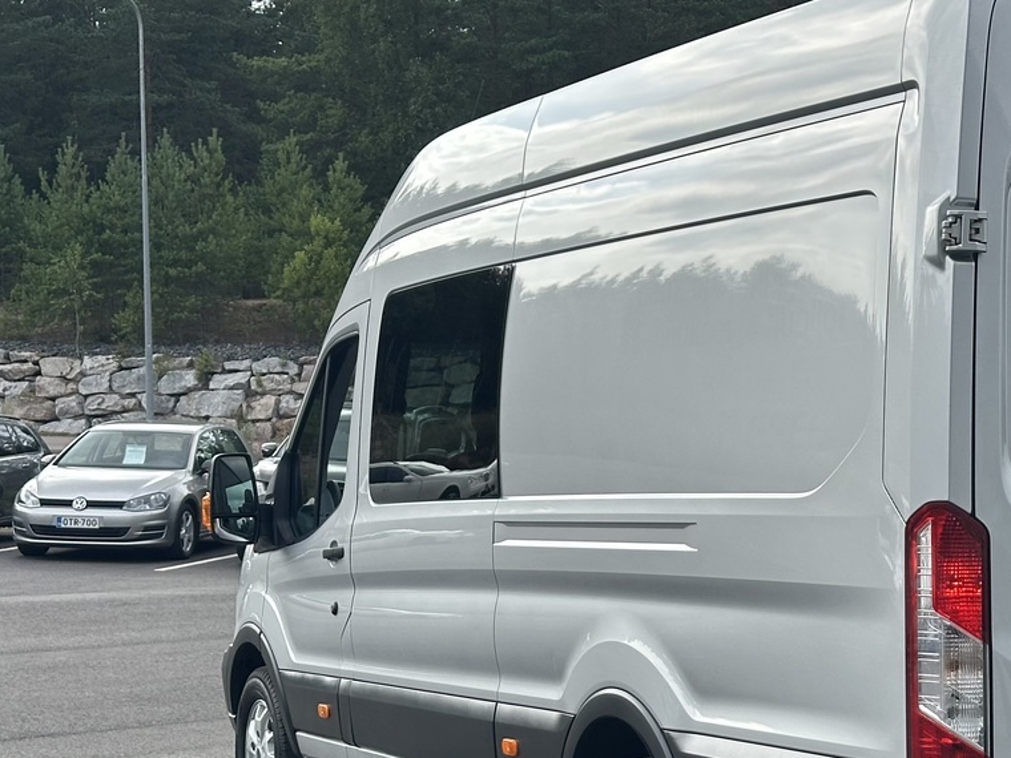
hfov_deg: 21.0
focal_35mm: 91
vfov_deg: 16.2
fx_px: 2658
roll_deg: -0.2
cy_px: 513
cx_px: 930
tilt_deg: -1.3
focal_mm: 6.86
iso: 64
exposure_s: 1/1185
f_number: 1.78
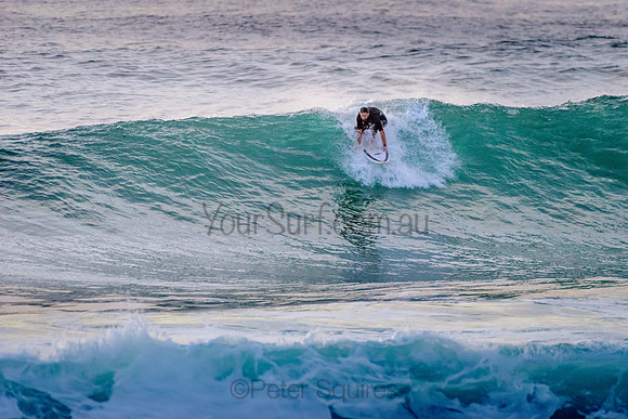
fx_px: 10692
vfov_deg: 2.2
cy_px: 163
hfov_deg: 3.4
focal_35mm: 613
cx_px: 385
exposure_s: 1/2000
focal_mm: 500
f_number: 5.6
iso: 1250
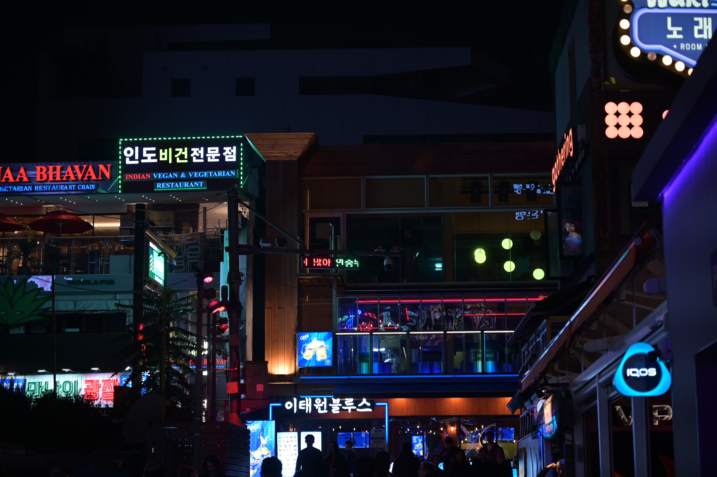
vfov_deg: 19.4
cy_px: 238
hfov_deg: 28.9
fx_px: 1393
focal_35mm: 70
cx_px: 358
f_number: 2.8
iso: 400
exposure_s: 1/200
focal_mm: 70
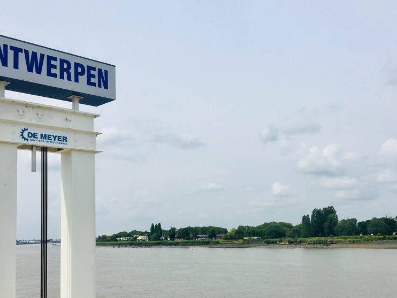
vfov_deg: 35.9
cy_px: 177
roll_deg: +1.3
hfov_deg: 46.8
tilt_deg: +7.9
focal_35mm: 40
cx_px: 207
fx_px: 459
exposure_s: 1/3205
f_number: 2.2
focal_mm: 4.15
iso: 25
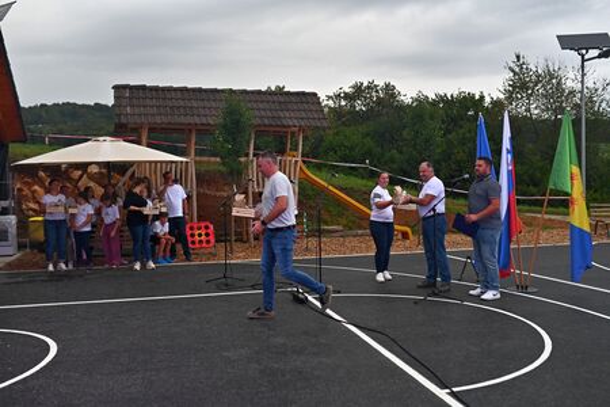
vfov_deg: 37.9
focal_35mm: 35
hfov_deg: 54.4
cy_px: 204
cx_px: 305
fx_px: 593
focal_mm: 35
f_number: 3.2
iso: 1600
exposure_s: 1/2000
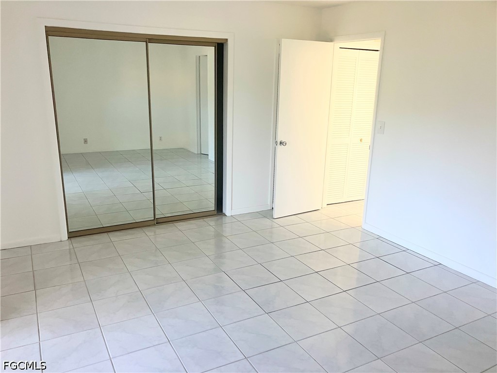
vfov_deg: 49.7
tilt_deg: -16.1
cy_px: 186
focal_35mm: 28
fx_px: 402
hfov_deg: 63.4
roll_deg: +0.7
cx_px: 248
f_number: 1.8
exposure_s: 1/60
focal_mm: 3.99
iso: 100
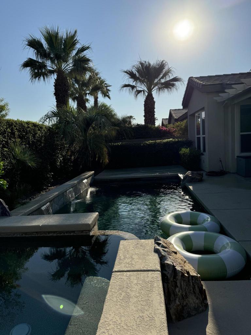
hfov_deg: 56.8
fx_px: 232
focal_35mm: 24
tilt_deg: -6.9
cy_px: 168
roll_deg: +4.1
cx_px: 126
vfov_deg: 71.6
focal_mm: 6.76
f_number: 1.78
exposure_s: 1/7937
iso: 80
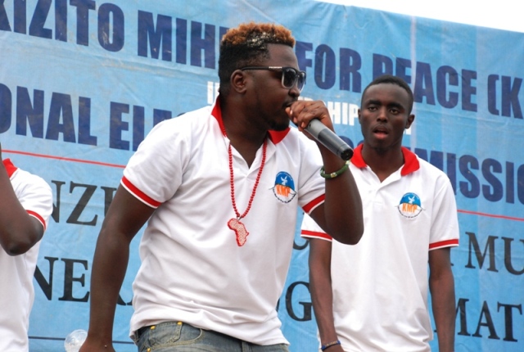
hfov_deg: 17.0
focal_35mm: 120
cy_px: 176
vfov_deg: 11.5
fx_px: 1751
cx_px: 262
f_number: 5.6
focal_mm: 80
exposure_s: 1/500
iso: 800
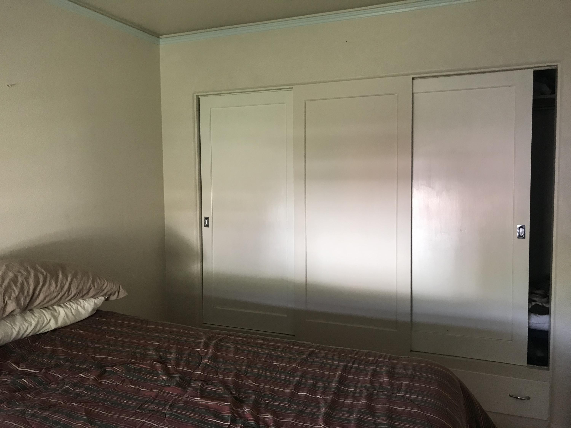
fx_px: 462
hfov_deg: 63.4
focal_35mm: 28
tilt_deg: -3.7
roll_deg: +0.1
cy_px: 214
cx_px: 286
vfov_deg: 49.7
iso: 50
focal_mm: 3.99
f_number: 1.8
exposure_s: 1/15
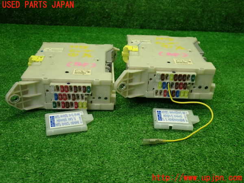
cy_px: 92
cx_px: 122
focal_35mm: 38
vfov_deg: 37.7
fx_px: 268
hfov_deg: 49.0
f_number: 2.7
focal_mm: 6.83
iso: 200
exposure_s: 1/60
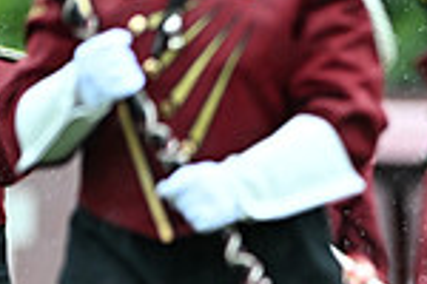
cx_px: 695
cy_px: 334
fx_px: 13758
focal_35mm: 1160
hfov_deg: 1.8
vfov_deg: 1.2
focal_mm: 300
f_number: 2.8
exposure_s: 1/1600
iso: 1800
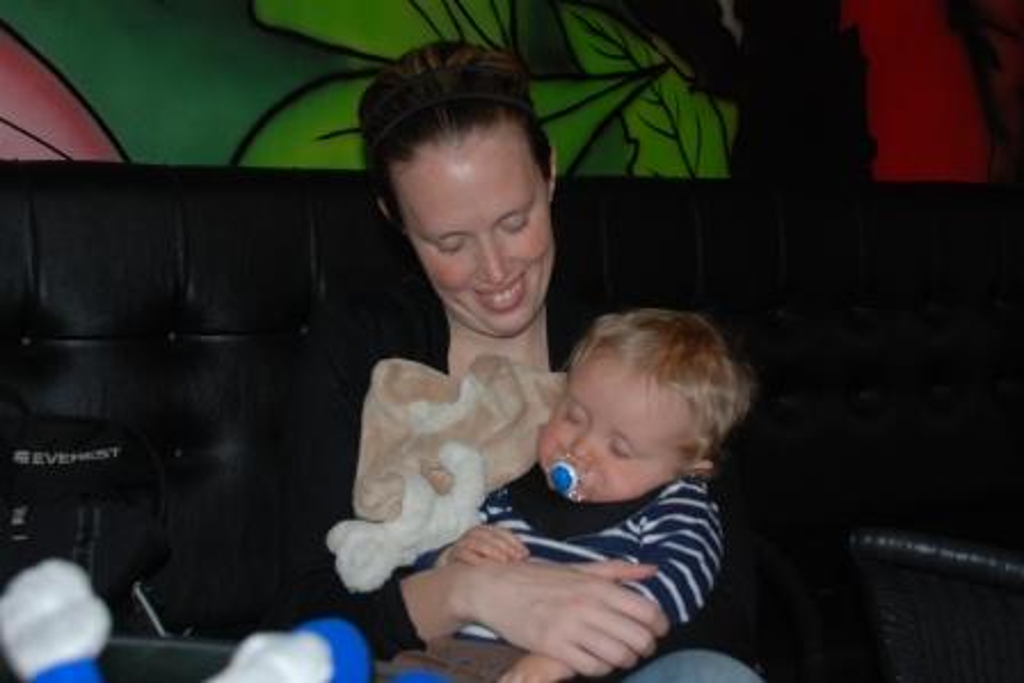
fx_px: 1110
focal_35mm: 39
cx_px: 512
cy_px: 342
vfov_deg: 34.2
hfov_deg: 49.5
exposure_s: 1/60
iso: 200
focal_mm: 26
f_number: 4
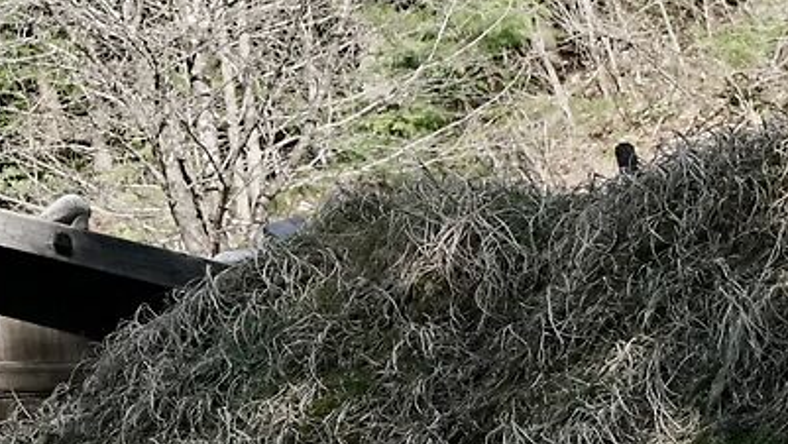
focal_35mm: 213
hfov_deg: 8.5
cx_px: -1566
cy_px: -394
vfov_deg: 5.6
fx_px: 4453
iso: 1250
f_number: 5.6
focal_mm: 34
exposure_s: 1/3200
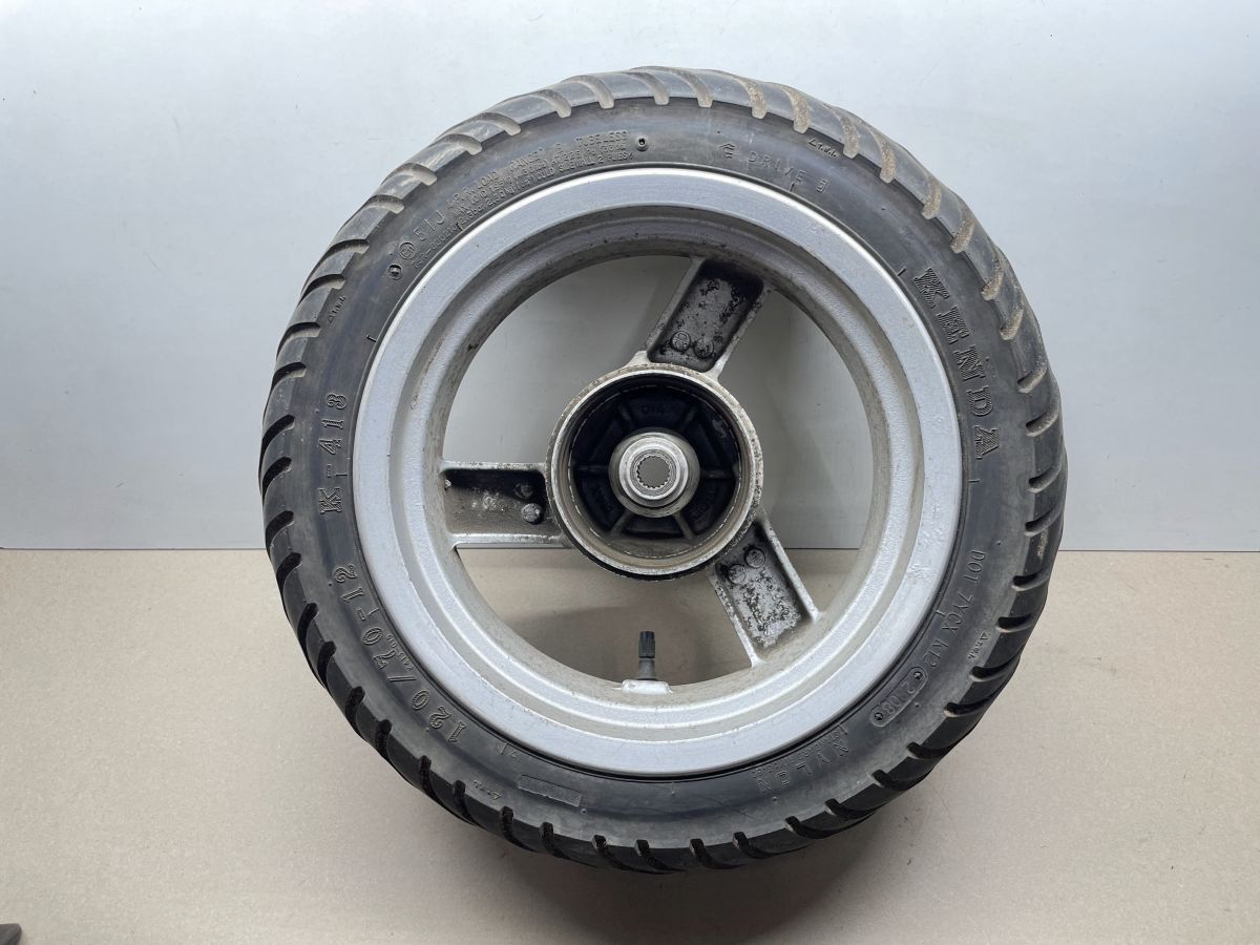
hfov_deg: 67.3
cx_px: 630
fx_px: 946
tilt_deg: -44.6
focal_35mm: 26
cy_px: 472
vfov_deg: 53.1
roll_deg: +3.0
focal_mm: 4.2
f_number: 1.6
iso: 64
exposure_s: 1/50
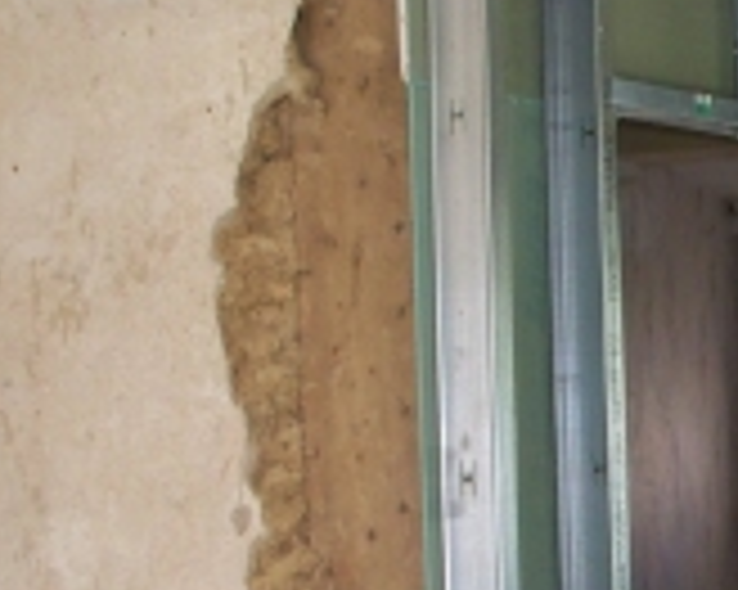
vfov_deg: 11.8
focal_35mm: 129
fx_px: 2816
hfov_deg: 14.3
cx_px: 972
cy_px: 619
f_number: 2.8
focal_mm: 7.54
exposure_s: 1/60
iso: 200
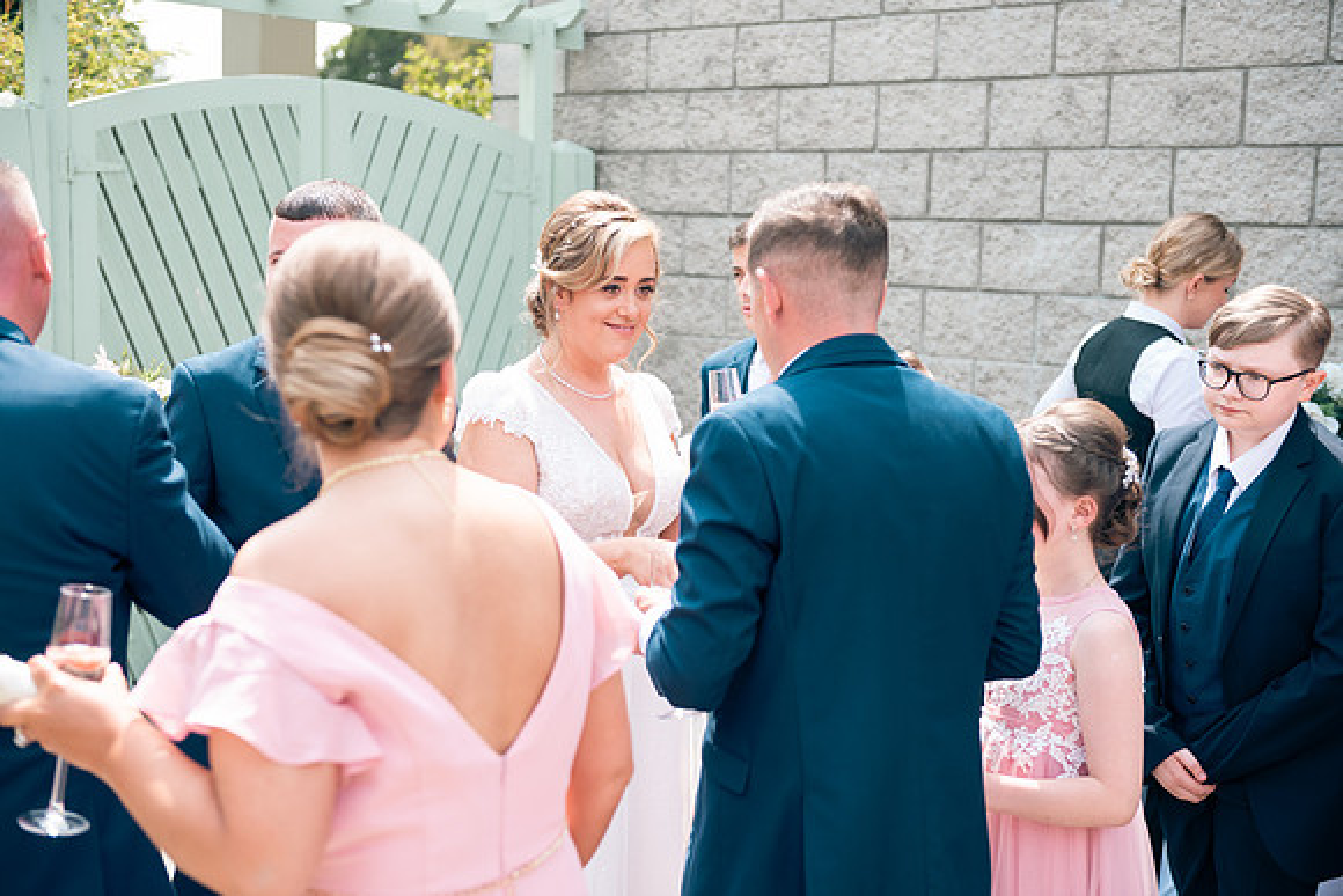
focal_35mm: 50
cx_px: 672
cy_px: 448
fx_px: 1866
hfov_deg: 39.6
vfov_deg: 27.0
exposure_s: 1/250
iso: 80
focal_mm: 50
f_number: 3.5
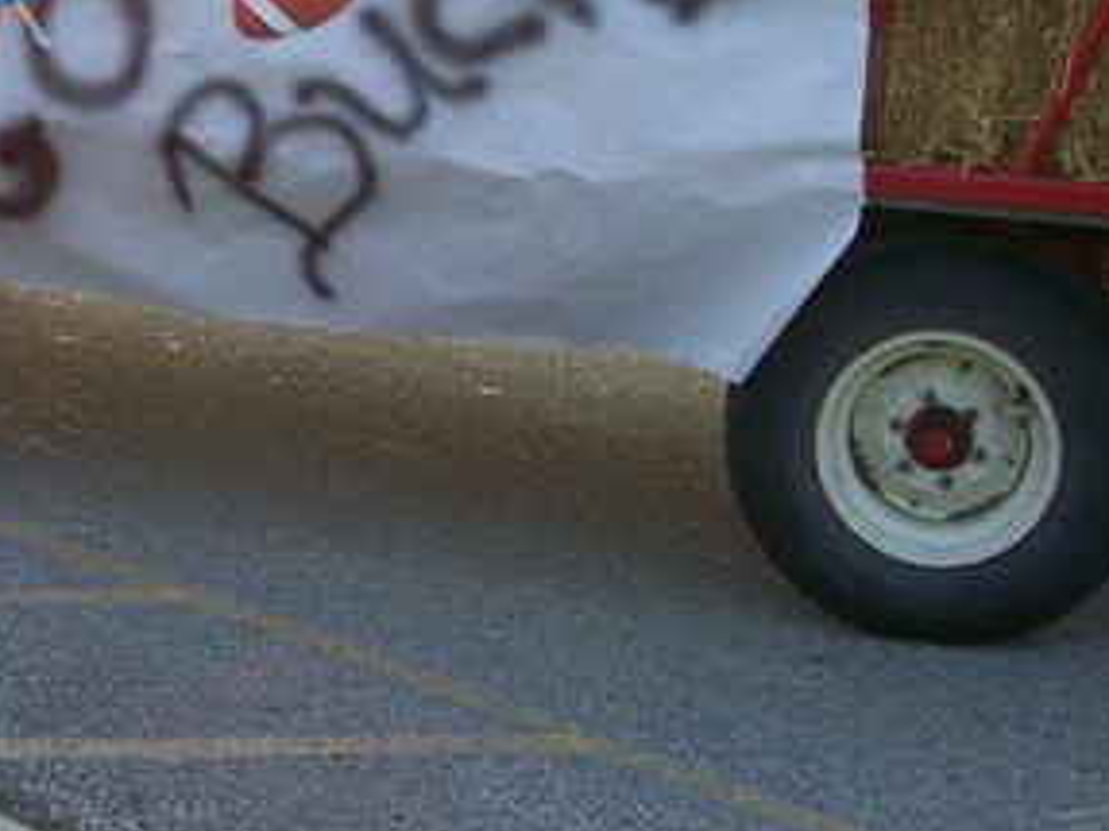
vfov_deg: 16.0
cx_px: 155
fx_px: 2882
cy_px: -41
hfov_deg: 21.4
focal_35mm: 90
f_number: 3.2
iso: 80
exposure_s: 1/220
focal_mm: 7.1
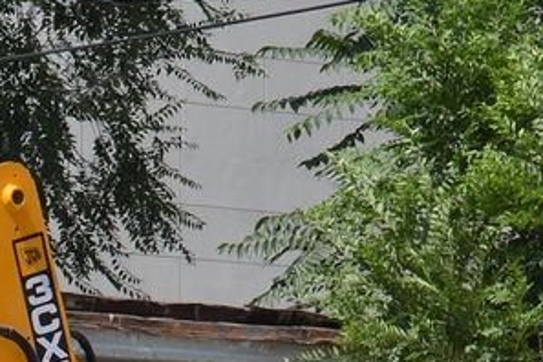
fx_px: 4012
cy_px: 722
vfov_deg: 5.1
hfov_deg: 7.5
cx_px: -501
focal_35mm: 266
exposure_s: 1/250
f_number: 8
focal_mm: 44
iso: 100
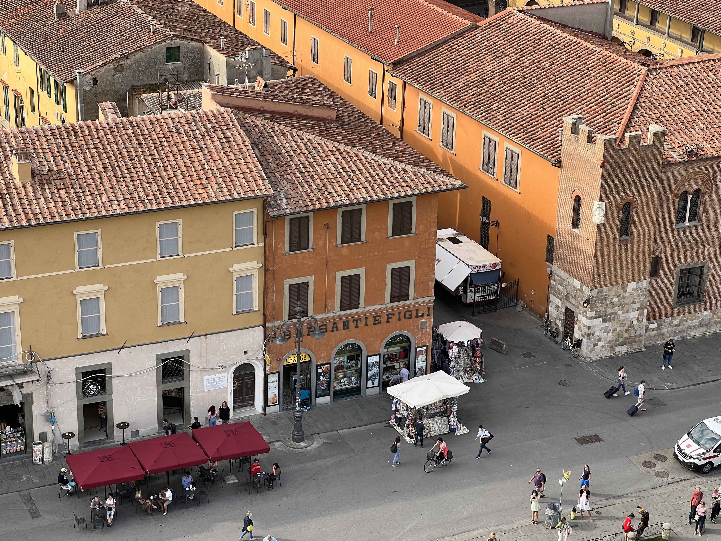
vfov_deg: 19.1
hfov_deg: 25.3
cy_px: 270
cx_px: 360
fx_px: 1604
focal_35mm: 77
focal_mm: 9
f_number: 2.8
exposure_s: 1/299
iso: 32
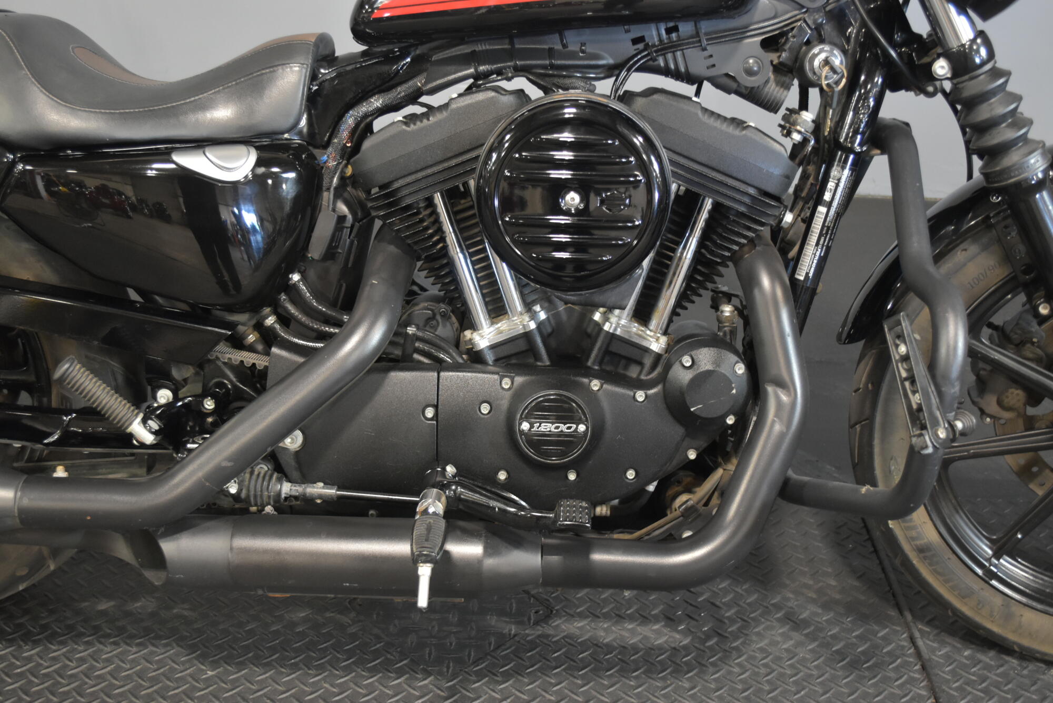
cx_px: 526
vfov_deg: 31.9
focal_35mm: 42
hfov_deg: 46.4
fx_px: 1229
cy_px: 352
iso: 1600
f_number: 4.5
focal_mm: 28
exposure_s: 1/15
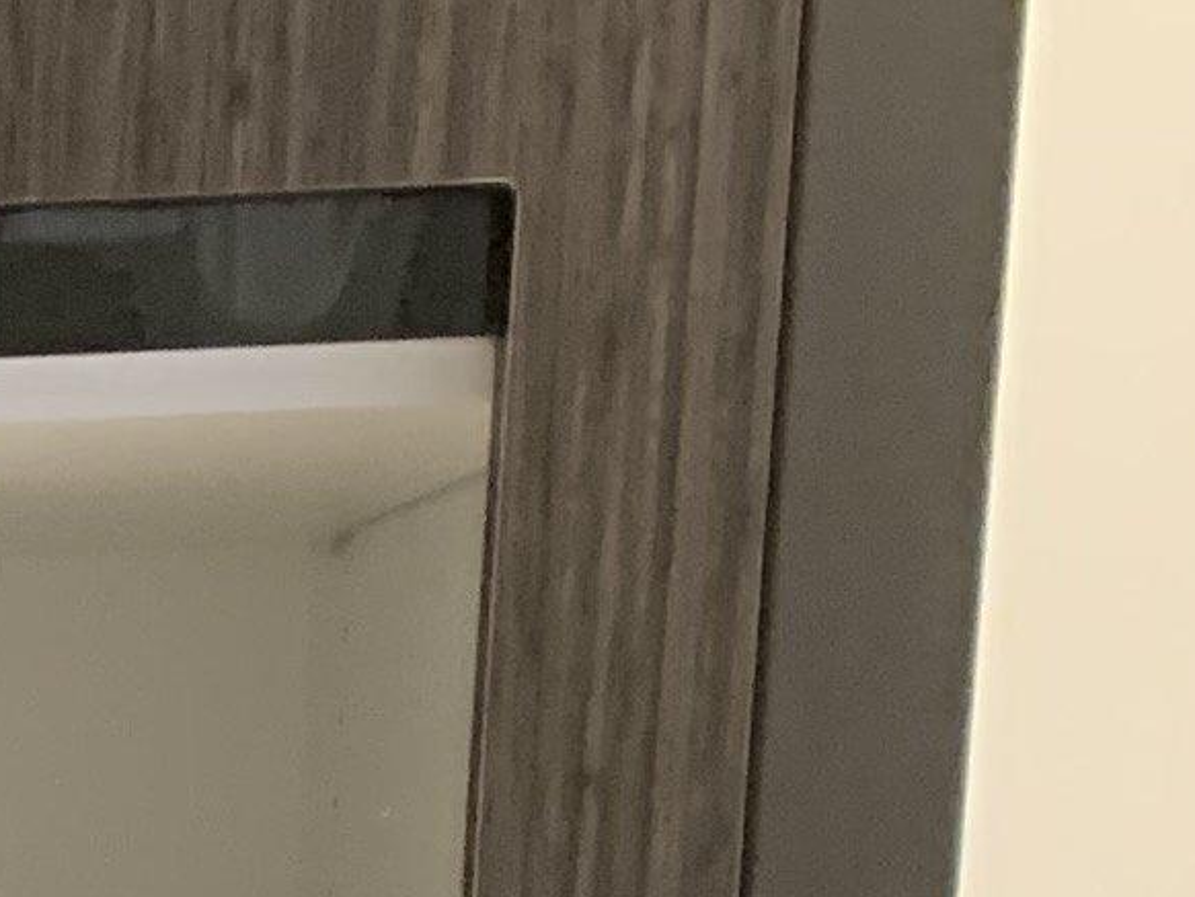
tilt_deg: -11.3
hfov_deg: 8.8
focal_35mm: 180
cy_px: 2313
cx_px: -2491
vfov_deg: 7.6
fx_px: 6216
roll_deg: +0.7
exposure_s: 1/60
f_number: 1.8
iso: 250
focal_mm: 4.25
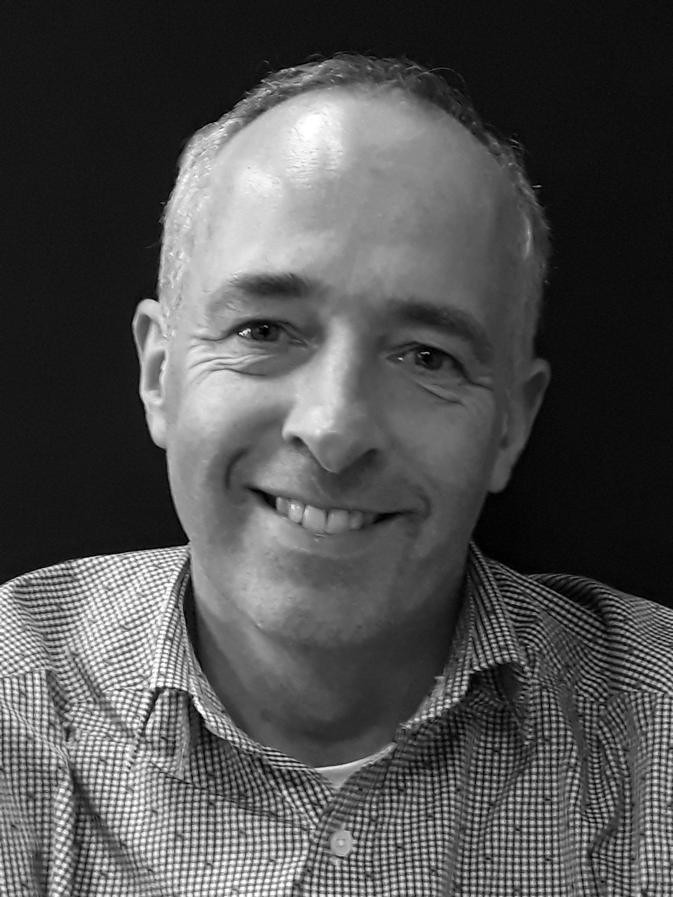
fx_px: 700
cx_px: 336
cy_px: 448
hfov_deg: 51.4
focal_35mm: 27
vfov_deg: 65.3
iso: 200
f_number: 1.9
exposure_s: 1/25
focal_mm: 3.6
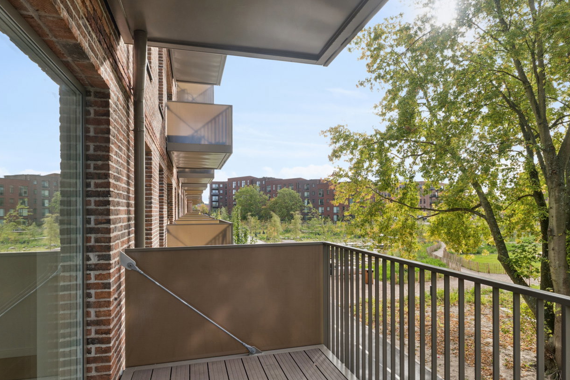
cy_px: 201
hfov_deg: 79.5
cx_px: 288
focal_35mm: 22
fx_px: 343
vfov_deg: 58.0
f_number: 8
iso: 200
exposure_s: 1/40
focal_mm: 11
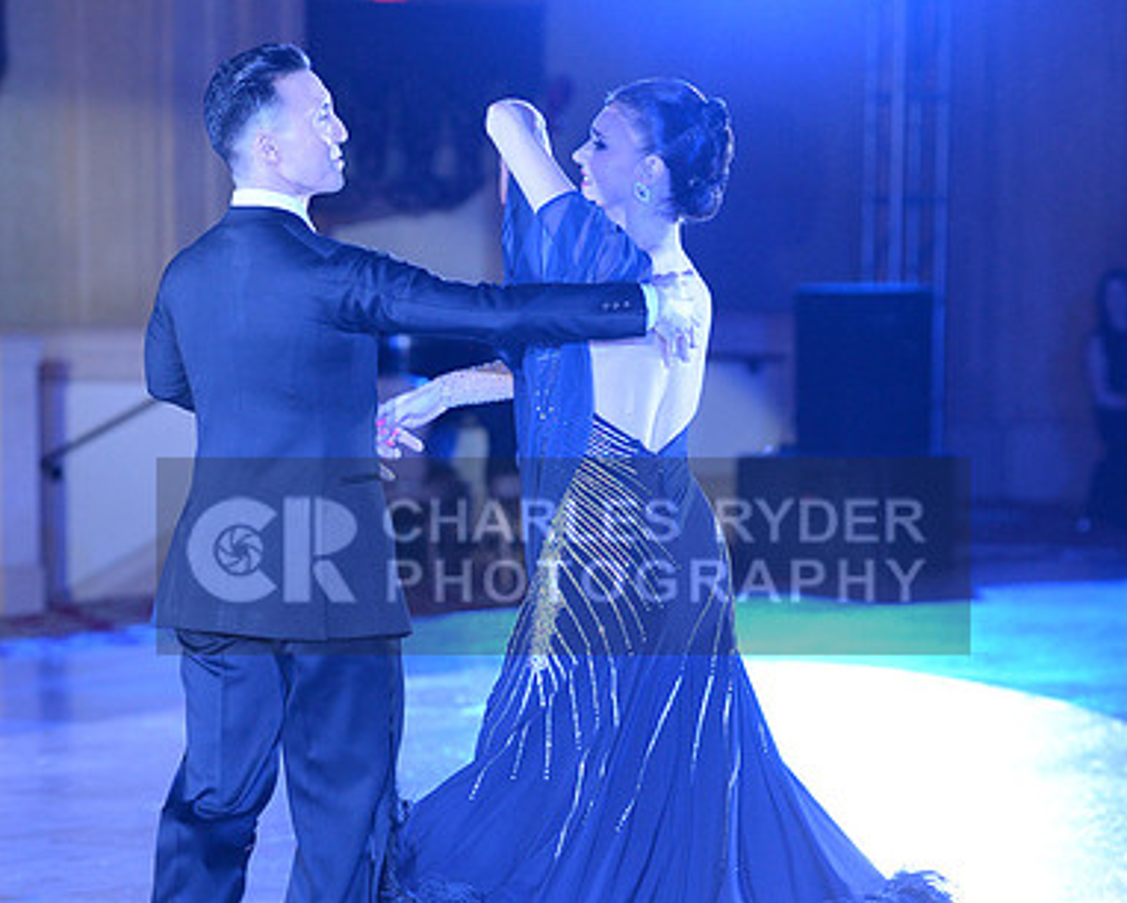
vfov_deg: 8.1
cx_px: 565
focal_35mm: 192
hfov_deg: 10.1
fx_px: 6407
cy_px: 558
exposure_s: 1/250
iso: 4000
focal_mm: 135
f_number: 4
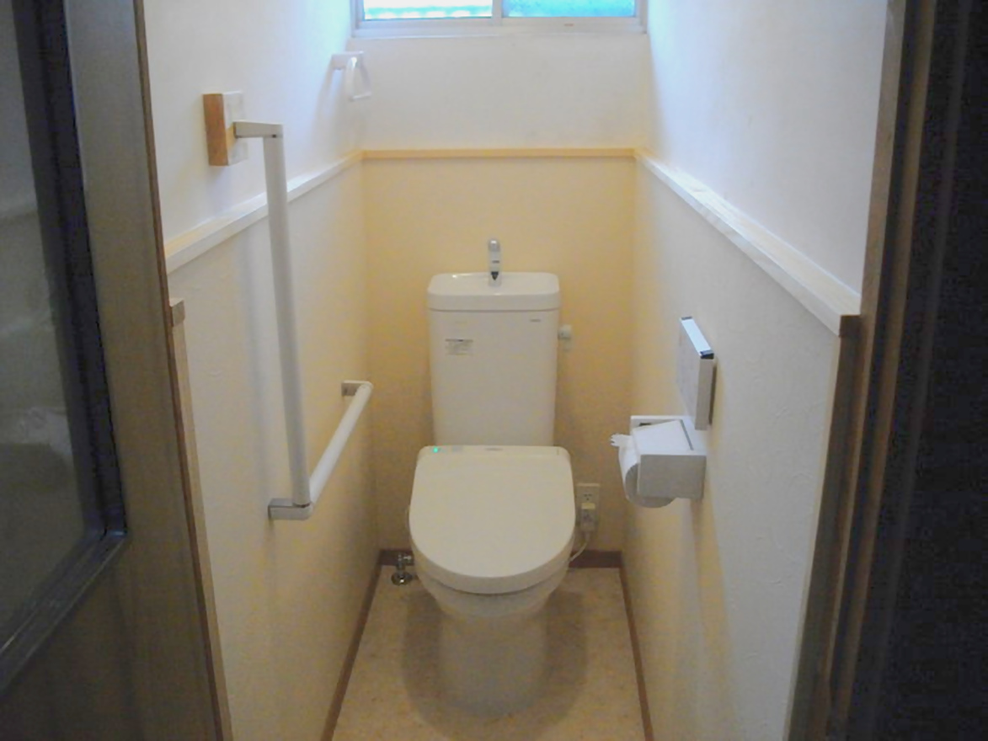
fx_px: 885
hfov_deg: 58.3
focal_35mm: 31
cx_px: 494
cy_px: 370
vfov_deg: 45.4
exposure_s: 1/50
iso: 581
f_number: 2.9
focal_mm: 5.7
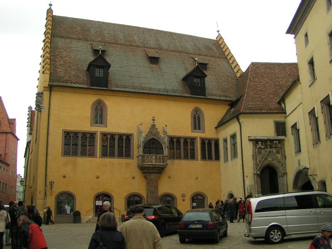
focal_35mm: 38
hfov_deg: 49.0
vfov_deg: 37.7
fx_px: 364
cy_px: 124
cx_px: 166
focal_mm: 5.8
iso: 50
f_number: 5
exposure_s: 1/125
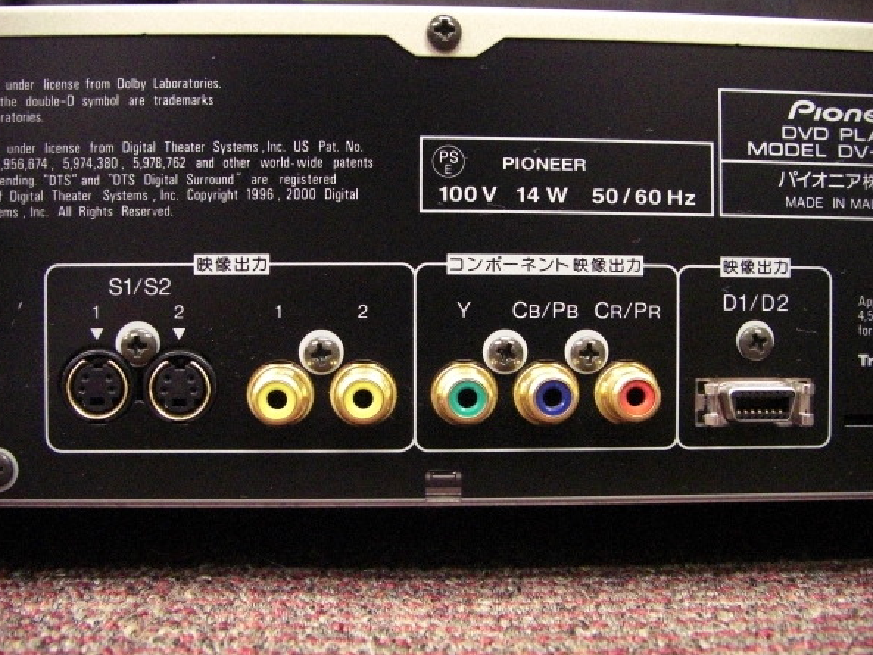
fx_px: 1034
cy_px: 350
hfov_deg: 45.8
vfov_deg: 35.1
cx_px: 452
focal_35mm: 41
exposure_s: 1/40
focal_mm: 6.3
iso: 800
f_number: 3.4
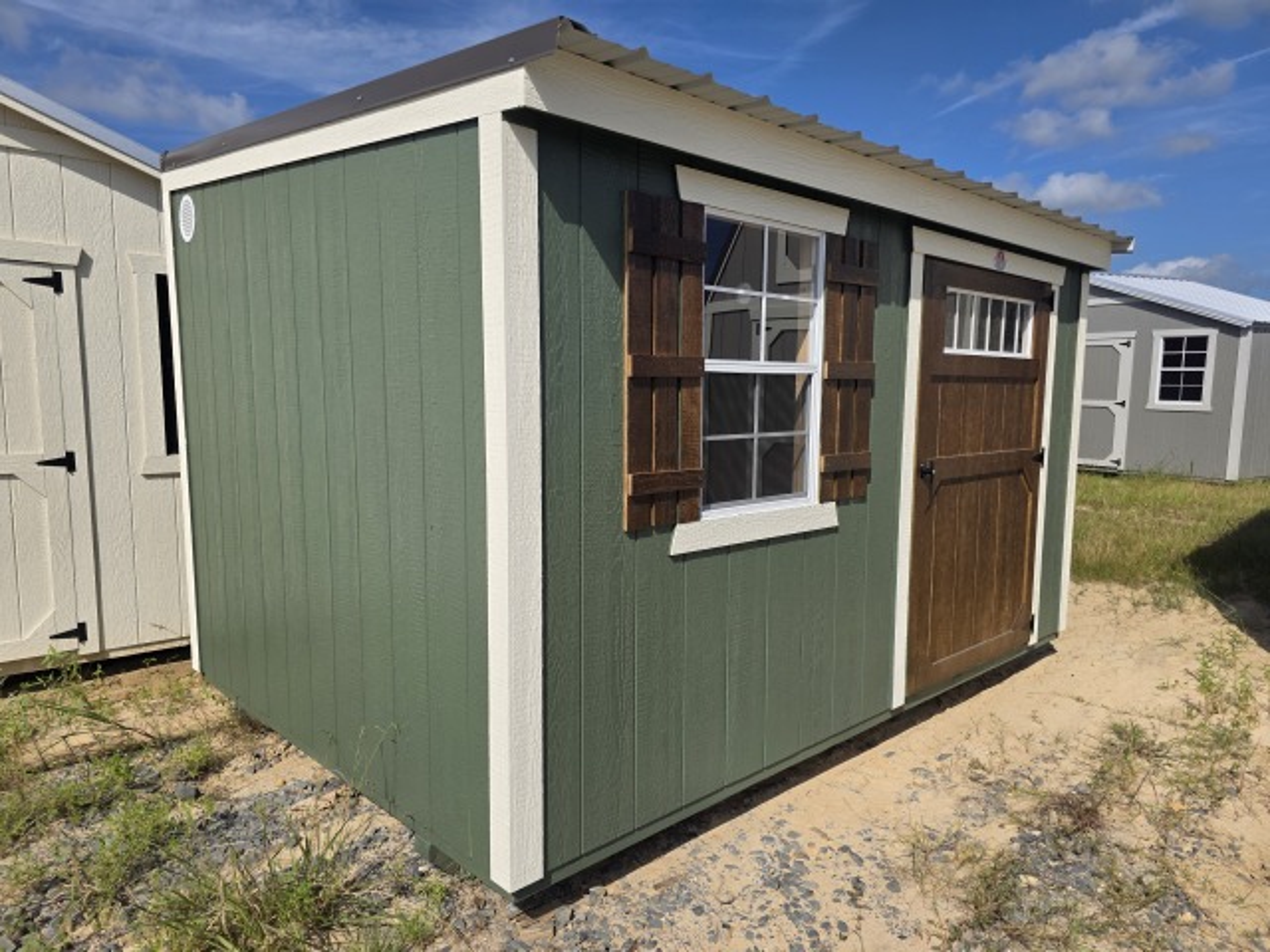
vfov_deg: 58.9
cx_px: 635
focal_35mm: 23
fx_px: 844
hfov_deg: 73.9
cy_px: 476
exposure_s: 1/7944
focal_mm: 6.3
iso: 64
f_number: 1.7
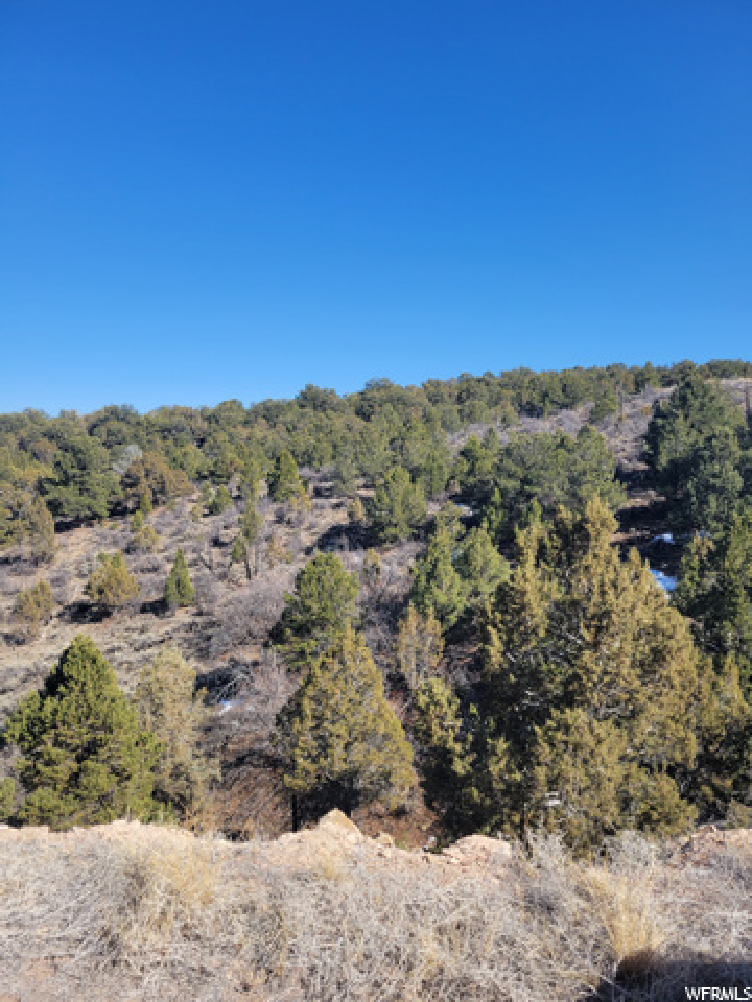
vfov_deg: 67.3
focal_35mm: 26
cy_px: 501
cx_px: 376
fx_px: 753
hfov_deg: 53.1
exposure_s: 1/1765
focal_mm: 5.4
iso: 40
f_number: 1.8
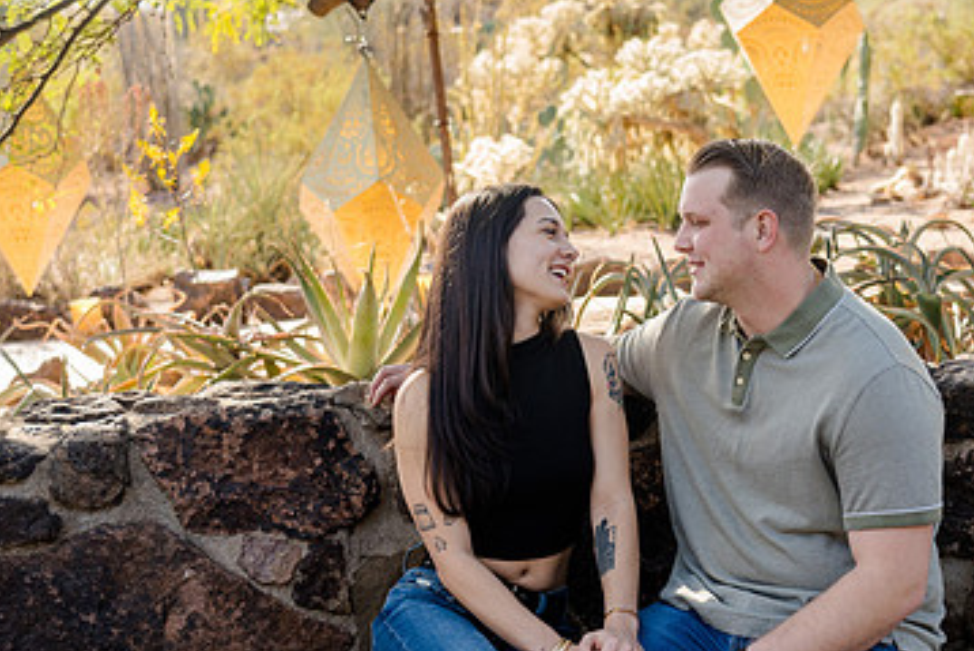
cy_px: 268
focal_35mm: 68
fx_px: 1840
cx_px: 520
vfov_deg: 20.0
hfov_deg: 29.6
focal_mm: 42
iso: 320
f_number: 4
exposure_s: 1/250
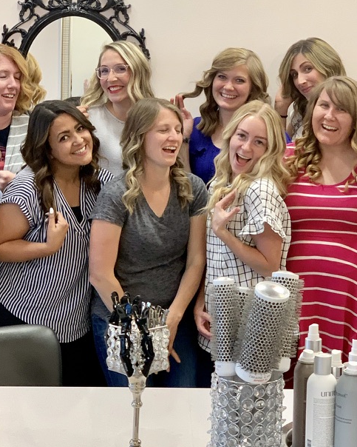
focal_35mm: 86
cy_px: 170
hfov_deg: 17.8
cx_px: 217
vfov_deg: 22.2
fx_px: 1136
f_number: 2.4
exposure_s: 1/60
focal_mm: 6
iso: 160
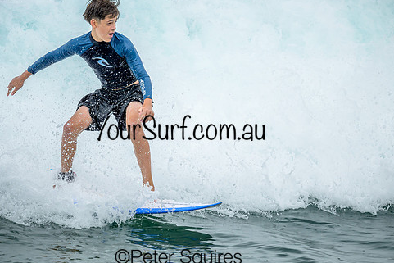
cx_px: 152
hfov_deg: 1.9
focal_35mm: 1073
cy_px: 112
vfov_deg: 1.3
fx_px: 11746
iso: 280
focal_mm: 800
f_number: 6.3
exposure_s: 1/2000
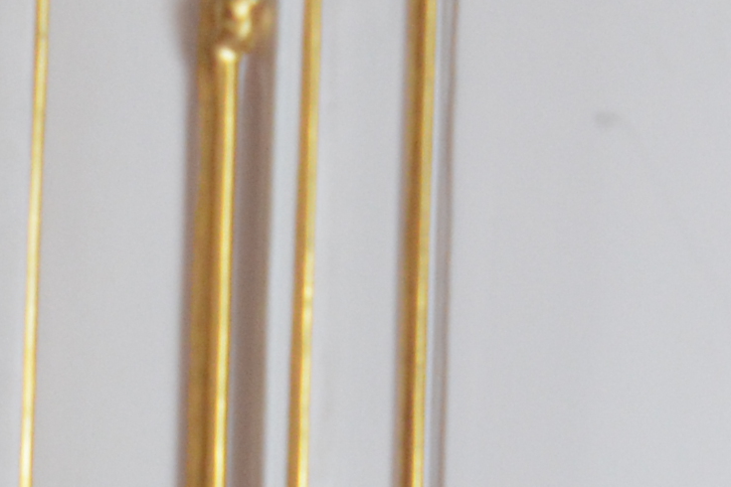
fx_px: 11411
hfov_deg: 3.7
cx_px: -288
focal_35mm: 562
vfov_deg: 2.4
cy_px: 1139
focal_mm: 56
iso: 800
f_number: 4.8
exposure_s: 1/50
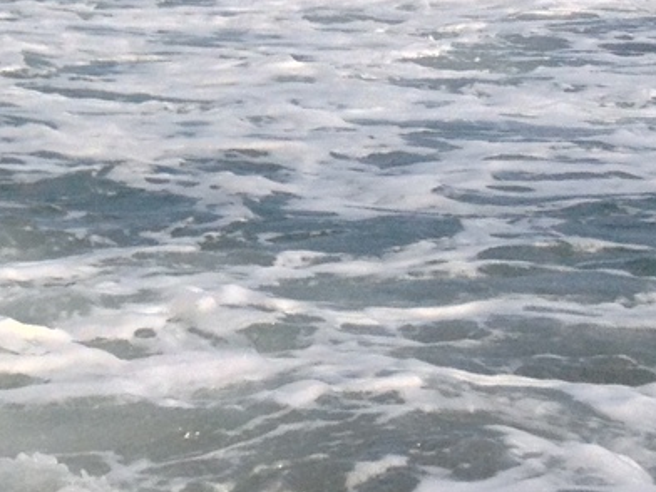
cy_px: -216
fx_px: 2710
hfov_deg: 13.2
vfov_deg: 10.1
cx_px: -269
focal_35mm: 143
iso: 50
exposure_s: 1/1842
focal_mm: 4.28
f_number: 2.4
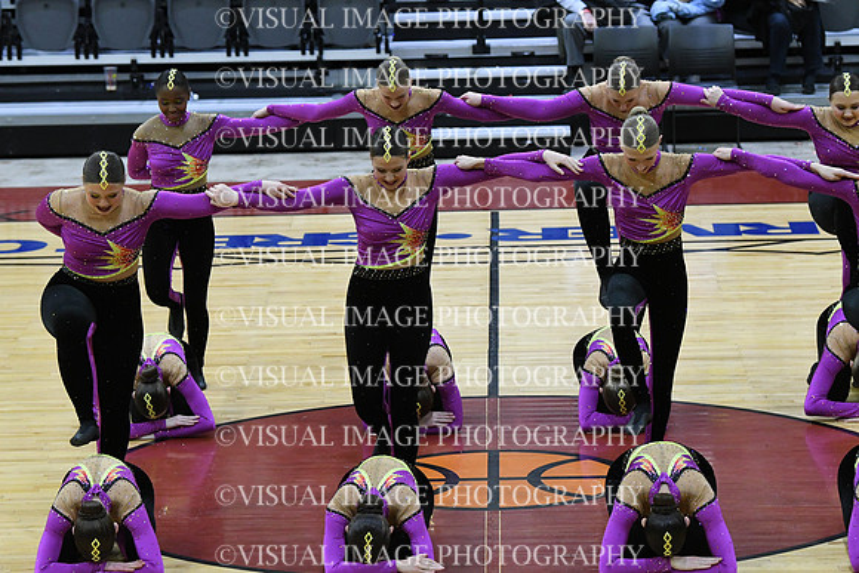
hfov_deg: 11.8
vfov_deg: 7.9
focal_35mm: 174
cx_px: 430
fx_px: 4153
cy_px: 286
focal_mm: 116
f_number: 4
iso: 5000
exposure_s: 1/400
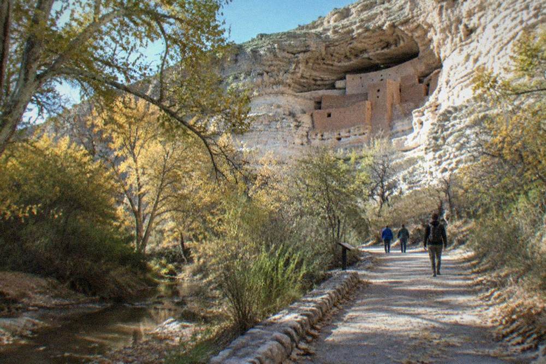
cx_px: 273
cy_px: 182
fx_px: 606
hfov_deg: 48.5
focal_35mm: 40
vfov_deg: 33.4
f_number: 7.1
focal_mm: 40
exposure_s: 1/30
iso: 800
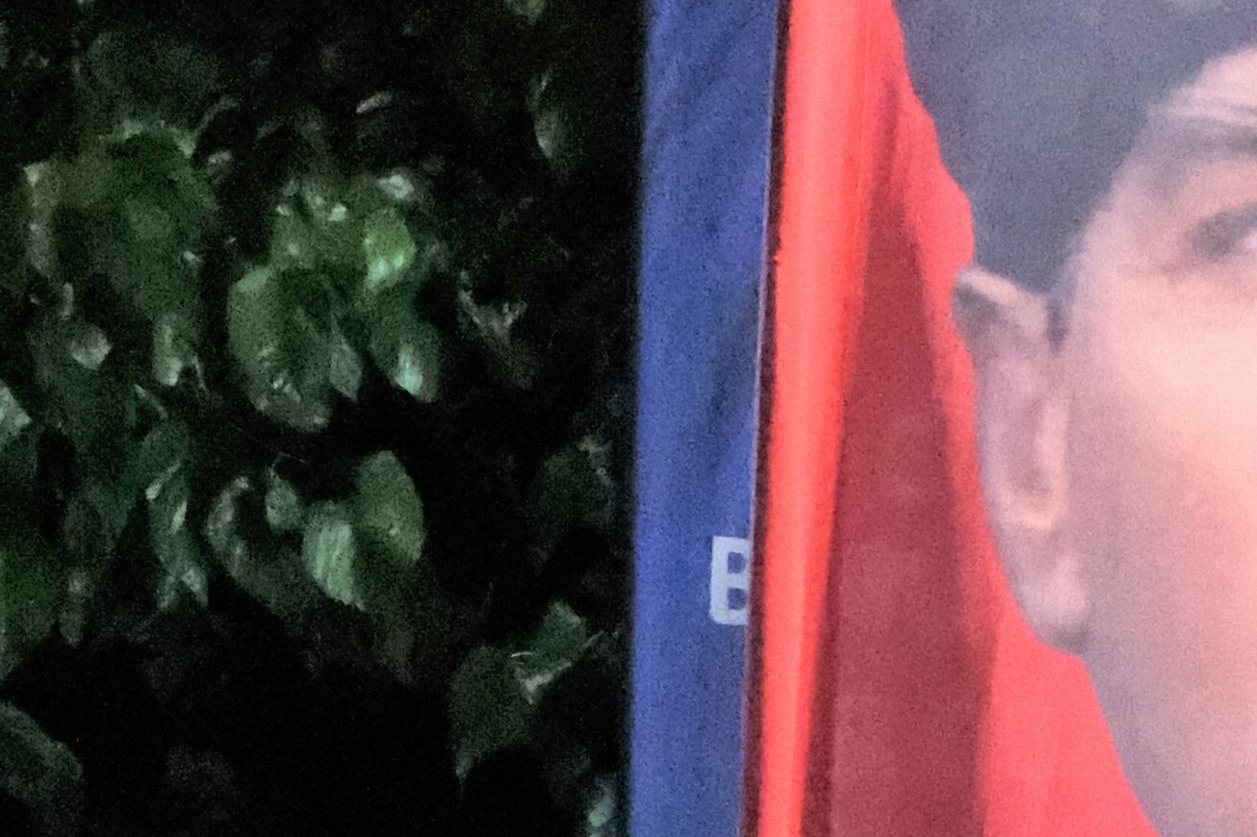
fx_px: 12845
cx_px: 1139
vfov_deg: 3.7
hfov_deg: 5.6
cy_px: 1005
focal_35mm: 368
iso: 25600
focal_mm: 51.6
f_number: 16
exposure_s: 1/80
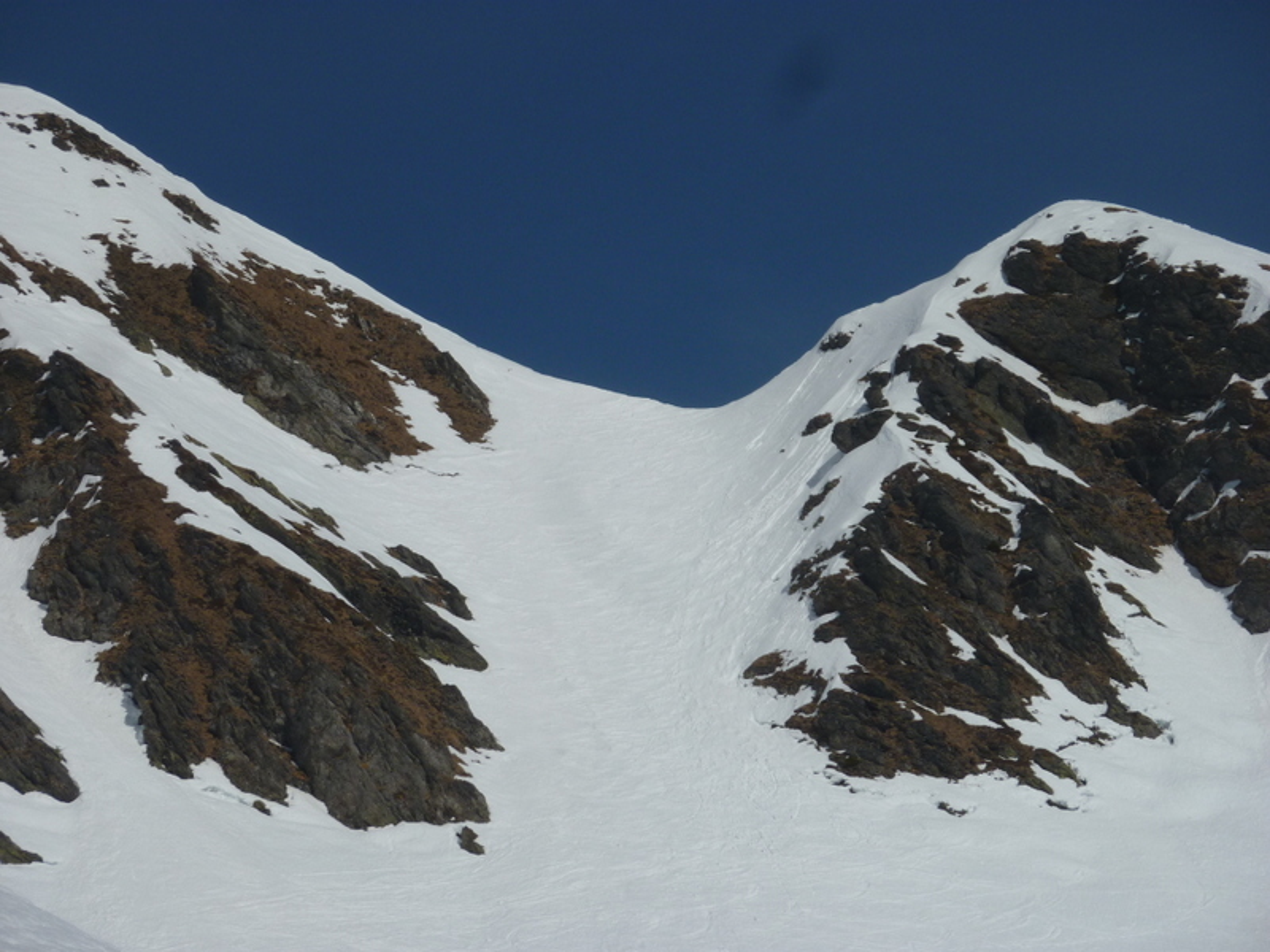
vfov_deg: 8.8
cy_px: 476
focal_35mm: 169
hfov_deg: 11.7
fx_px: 6200
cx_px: 635
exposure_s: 1/2000
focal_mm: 27.8
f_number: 6.3
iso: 80
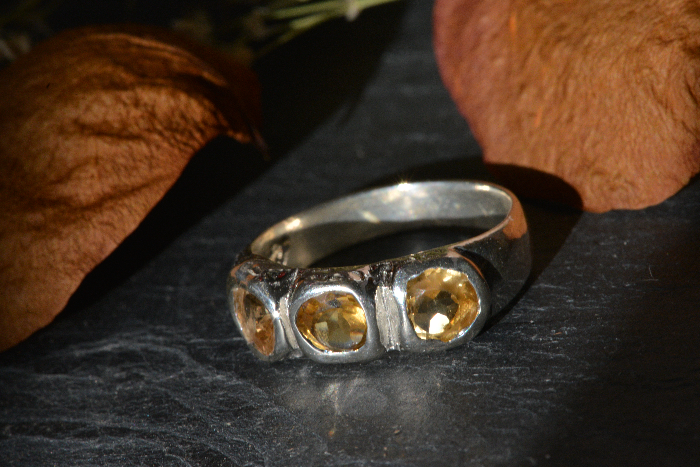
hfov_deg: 16.5
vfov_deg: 11.1
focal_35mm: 124
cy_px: 251
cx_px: 372
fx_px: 2412
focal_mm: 105
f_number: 32
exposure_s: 1/125
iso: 800
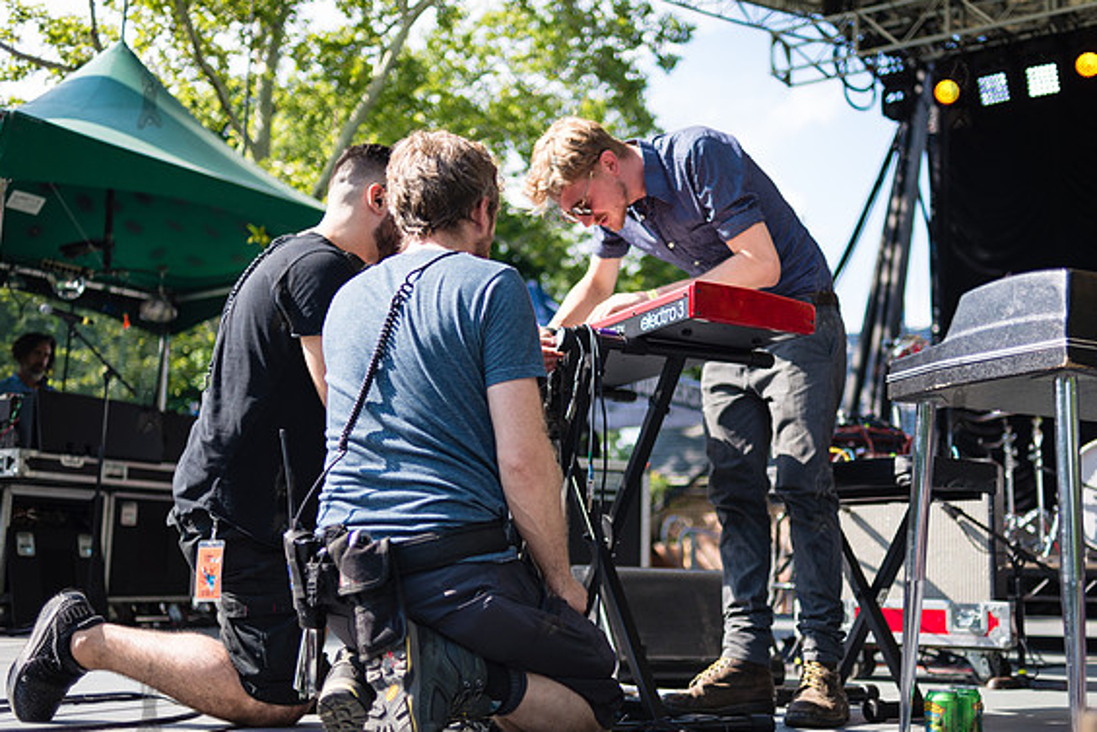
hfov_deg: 48.3
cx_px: 616
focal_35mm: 40
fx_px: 1219
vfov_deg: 33.4
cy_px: 381
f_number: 2
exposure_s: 1/2500
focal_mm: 35
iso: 200
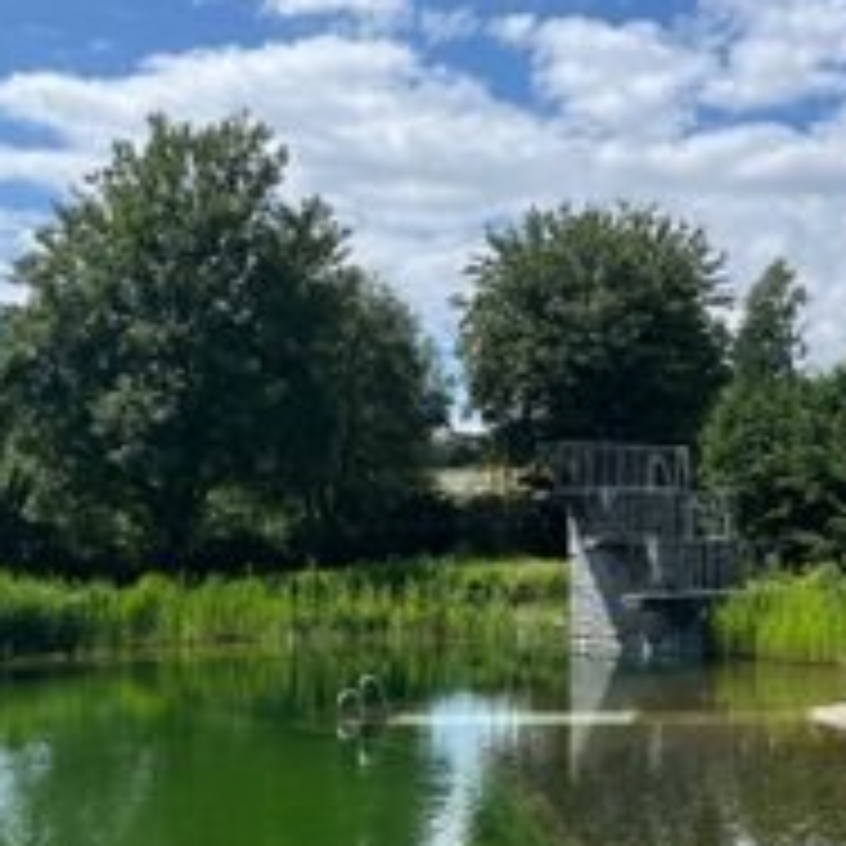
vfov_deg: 34.5
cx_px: 580
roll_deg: +0.1
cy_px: 518
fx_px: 1355
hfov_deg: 34.3
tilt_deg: +1.4
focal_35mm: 49
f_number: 1.6
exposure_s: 1/4651
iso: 50
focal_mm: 5.1
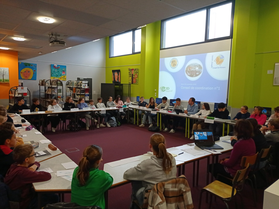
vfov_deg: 49.7
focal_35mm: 28
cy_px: 104
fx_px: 225
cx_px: 140
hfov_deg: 63.5
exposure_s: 1/100
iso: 150
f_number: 1.79
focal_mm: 4.74
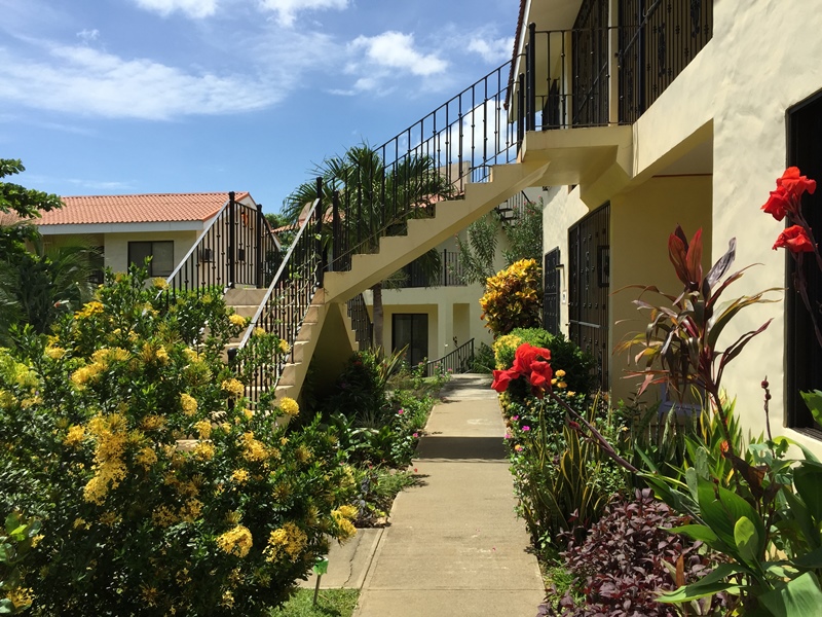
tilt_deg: -4.5
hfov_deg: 61.7
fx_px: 689
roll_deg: +0.4
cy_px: 308
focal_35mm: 29
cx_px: 411
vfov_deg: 48.2
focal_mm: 4.15
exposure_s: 1/1980
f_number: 2.2
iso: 32
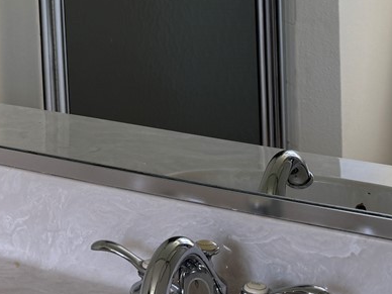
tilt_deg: -4.7
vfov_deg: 14.2
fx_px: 1121
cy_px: -112
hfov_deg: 18.4
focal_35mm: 99
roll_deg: +3.1
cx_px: -122
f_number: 1.78
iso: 80
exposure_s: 1/121
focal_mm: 6.76
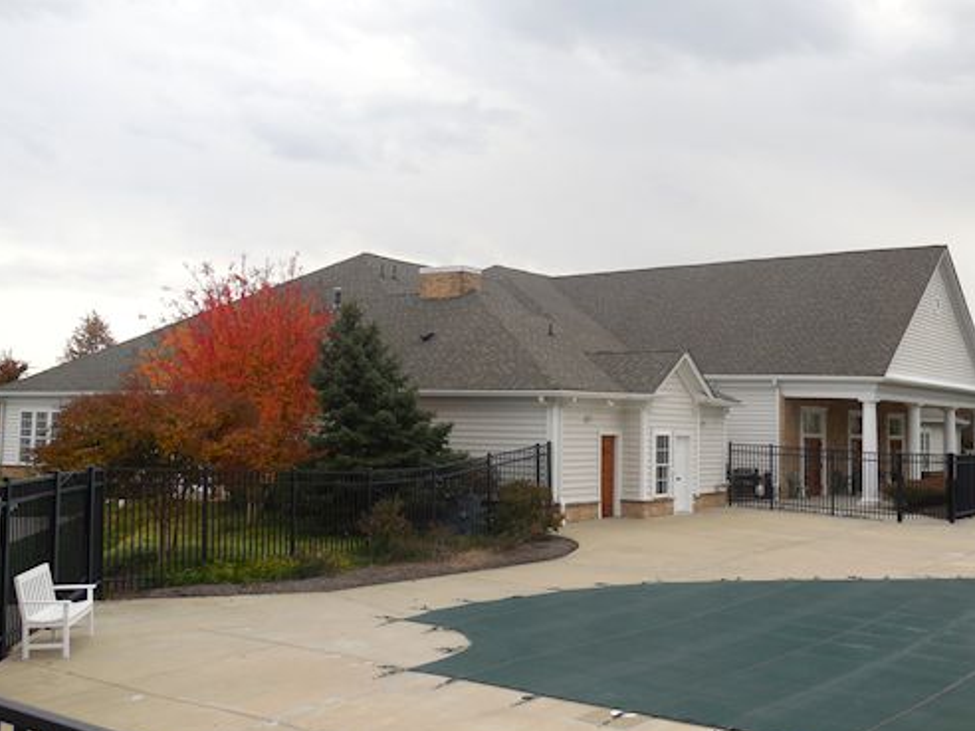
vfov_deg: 37.7
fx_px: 1070
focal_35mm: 38
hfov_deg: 49.0
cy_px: 341
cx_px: 505
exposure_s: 1/160
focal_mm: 6.1
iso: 125
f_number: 3.4
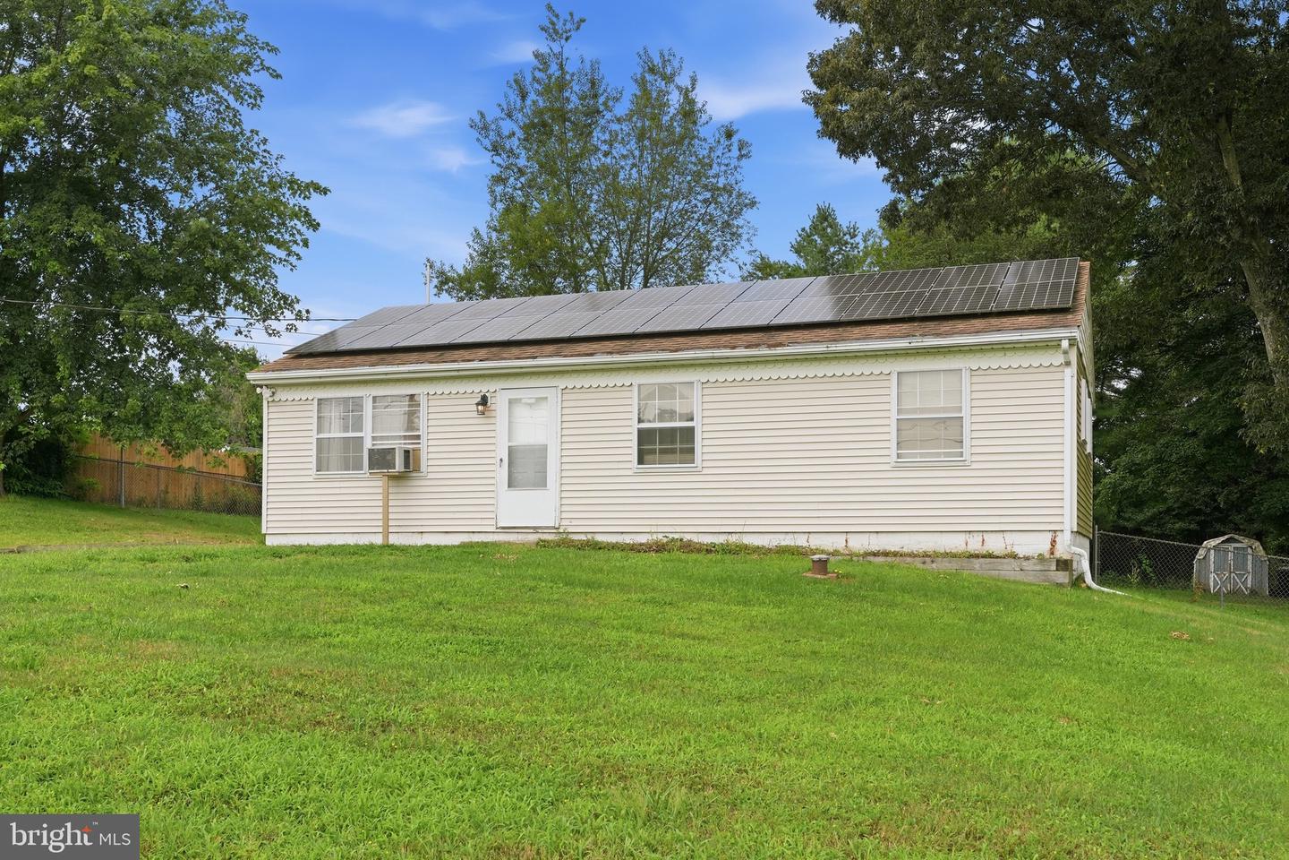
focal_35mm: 35
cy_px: 430
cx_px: 644
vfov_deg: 37.9
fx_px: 1253
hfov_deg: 54.4
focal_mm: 35
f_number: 8
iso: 200
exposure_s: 1/400
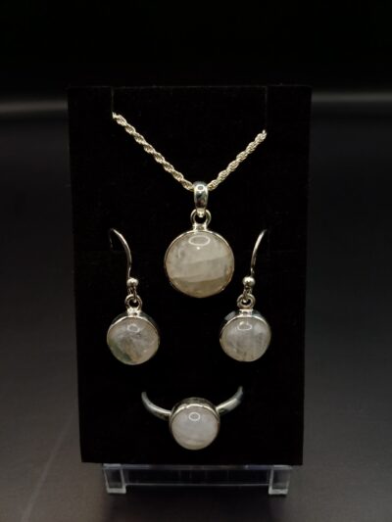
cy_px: 261
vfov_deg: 69.4
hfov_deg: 54.9
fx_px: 377
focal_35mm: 25
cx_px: 196
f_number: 1.8
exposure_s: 1/50
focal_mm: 4.65
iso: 100
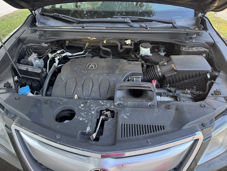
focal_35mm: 24
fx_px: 157
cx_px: 114
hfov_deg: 71.6
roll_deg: +0.4
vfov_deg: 56.8
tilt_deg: -36.6
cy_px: 86
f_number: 1.78
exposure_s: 1/103
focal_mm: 6.76
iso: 200
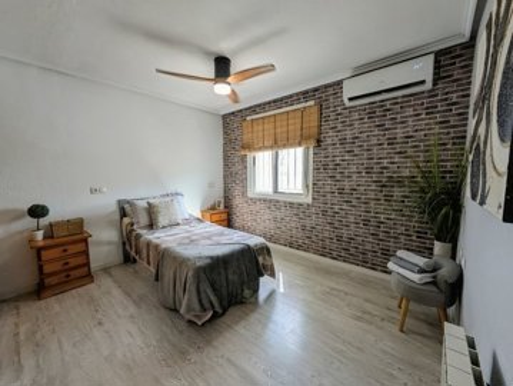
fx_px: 208
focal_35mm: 14
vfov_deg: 85.8
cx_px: 256
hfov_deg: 102.0
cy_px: 193
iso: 63
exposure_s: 1/100
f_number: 2.2
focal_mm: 1.83
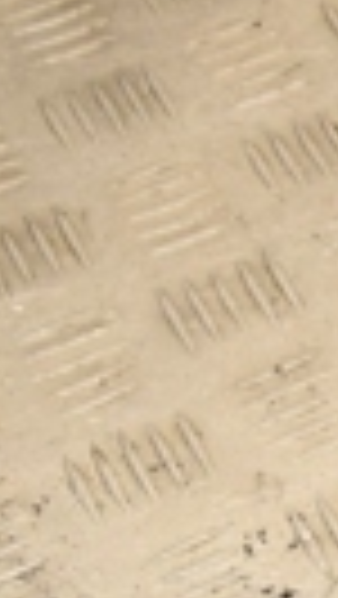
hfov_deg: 6.6
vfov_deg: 12.5
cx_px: 1019
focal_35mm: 166
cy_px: 787
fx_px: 2640
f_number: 9
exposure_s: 1/200
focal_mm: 22
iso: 800
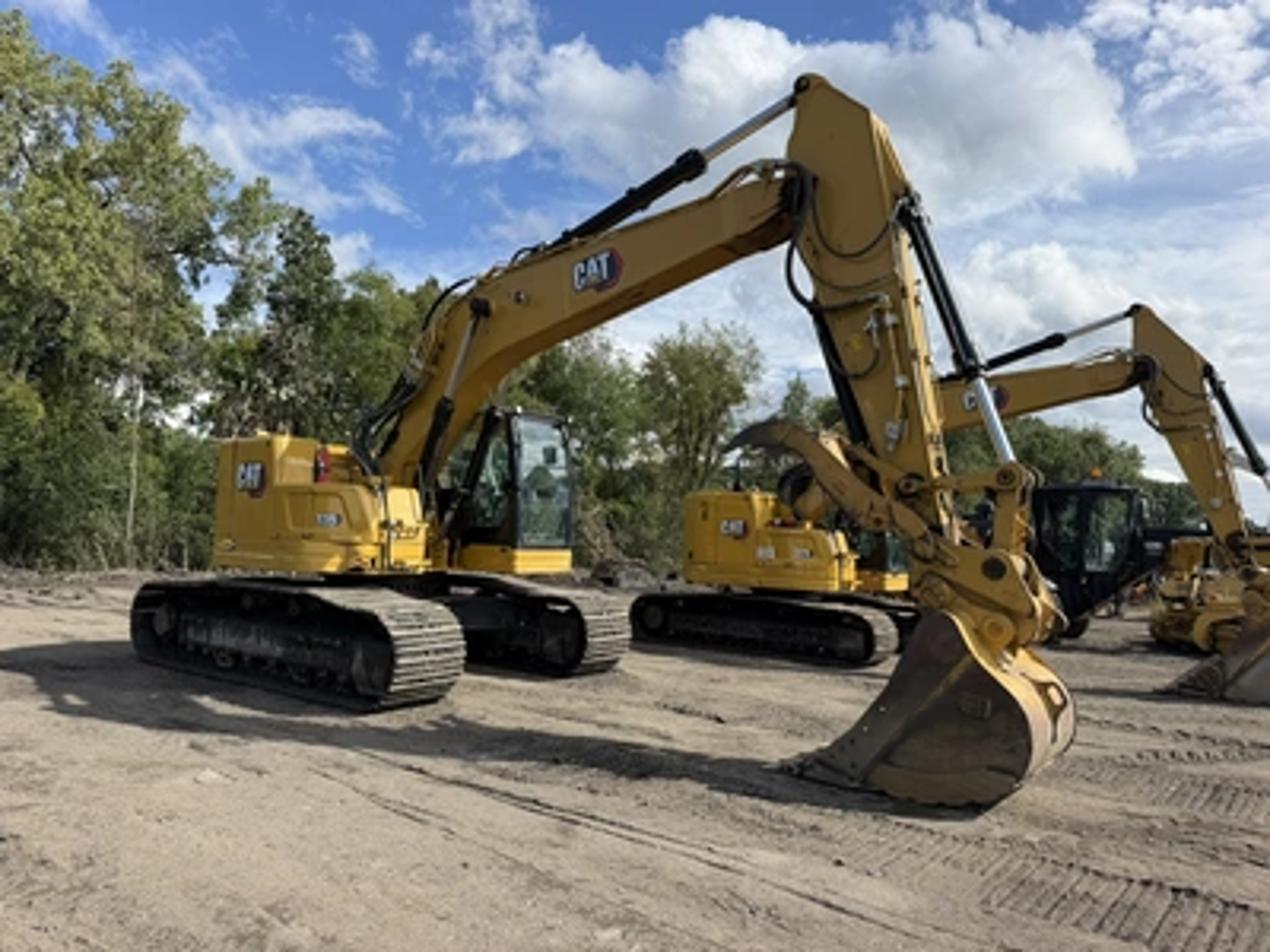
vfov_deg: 56.8
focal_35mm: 24
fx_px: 881
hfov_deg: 71.6
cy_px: 476
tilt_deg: +3.6
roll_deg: -2.6
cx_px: 635
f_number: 1.78
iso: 80
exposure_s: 1/3584
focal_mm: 6.76
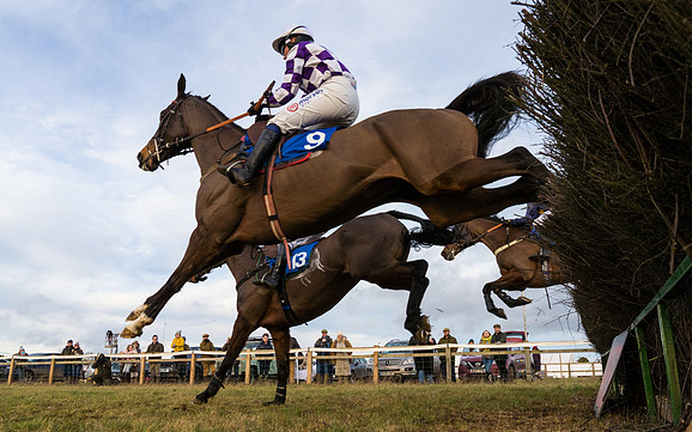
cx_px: 364
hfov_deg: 64.6
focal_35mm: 29
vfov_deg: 43.1
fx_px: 547
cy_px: 237
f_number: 8
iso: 1000
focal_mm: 24
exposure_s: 1/1600
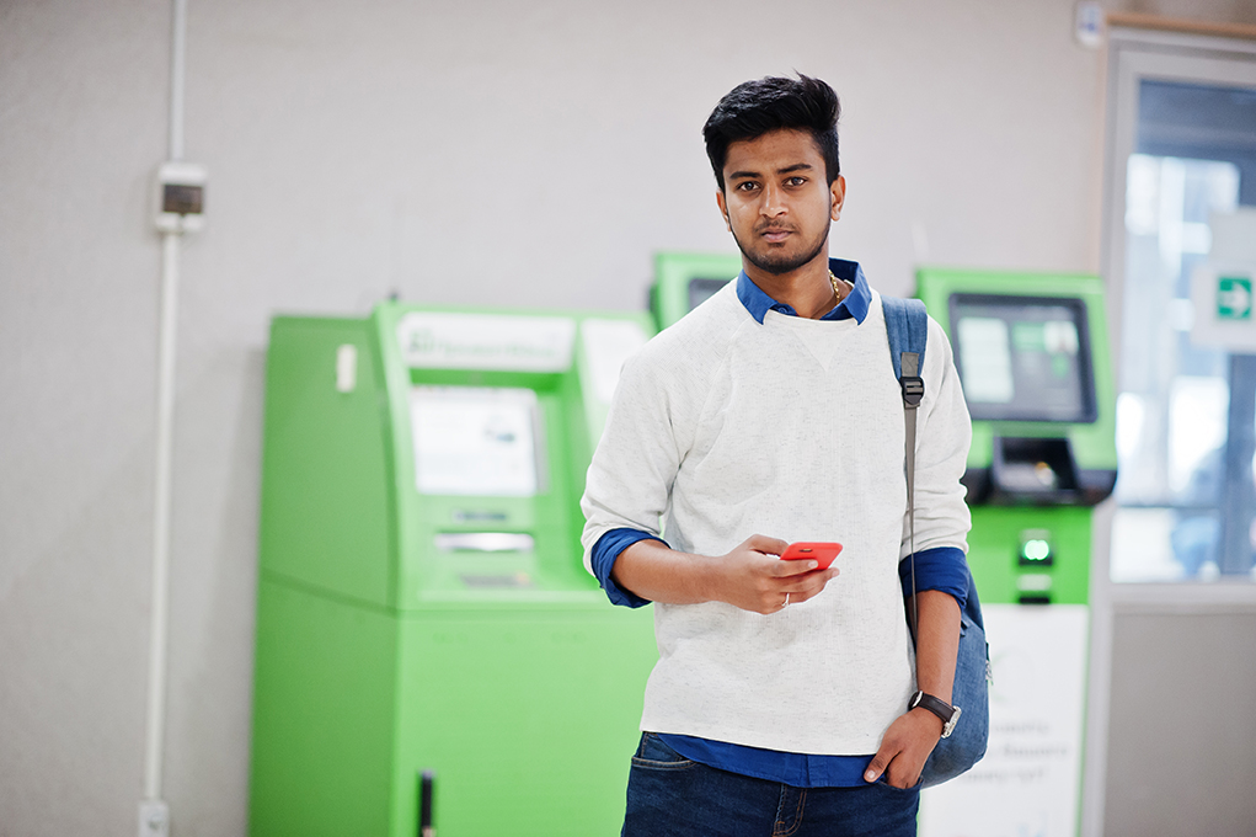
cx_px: 628
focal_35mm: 85
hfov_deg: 23.9
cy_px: 418
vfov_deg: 16.1
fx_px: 2964
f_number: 1.4
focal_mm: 85
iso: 1000
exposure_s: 1/250
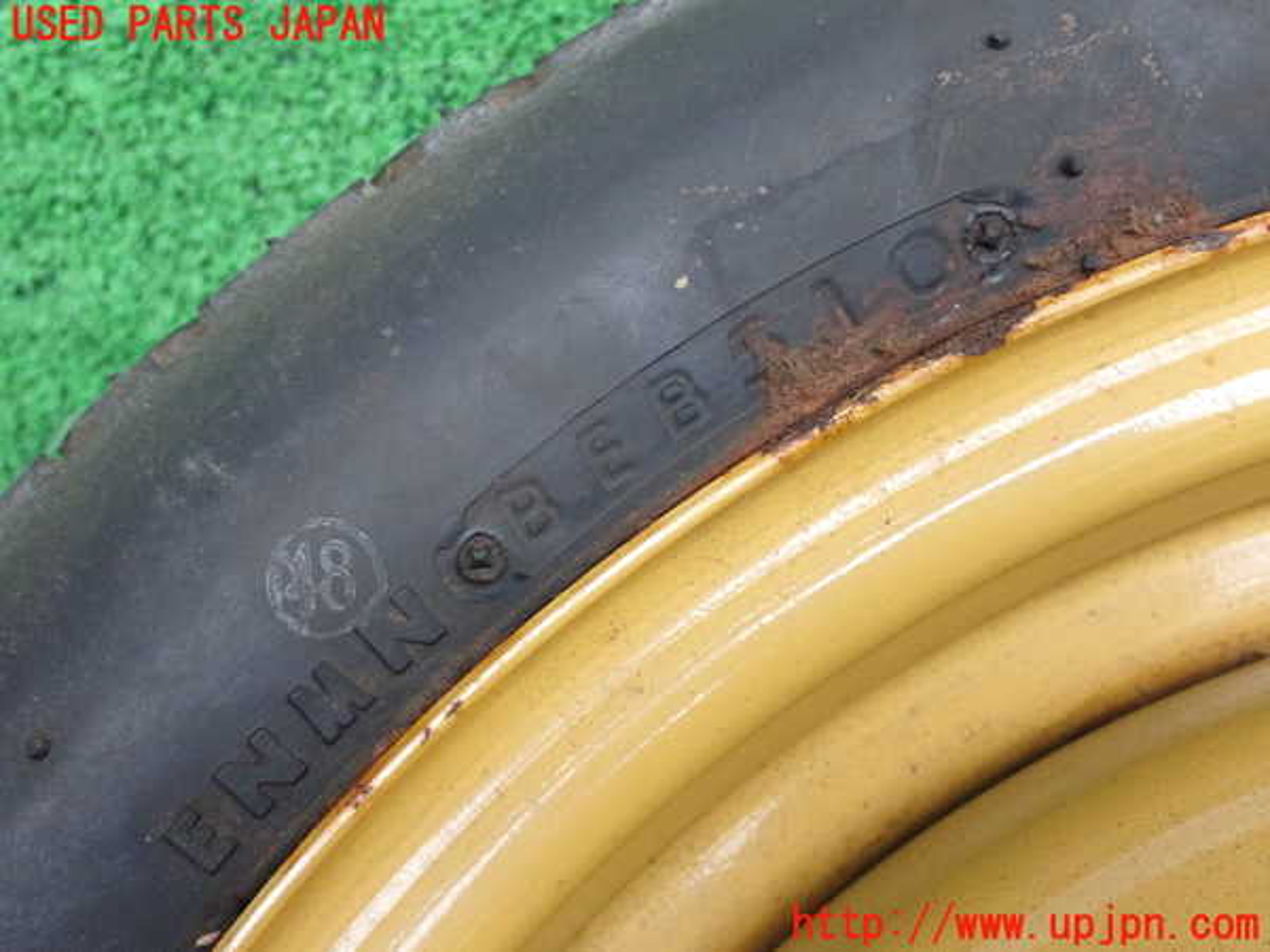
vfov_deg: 30.9
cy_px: 476
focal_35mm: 47
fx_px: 1724
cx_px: 635
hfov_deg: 40.4
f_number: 3.1
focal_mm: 8.4
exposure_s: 1/125
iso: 1000
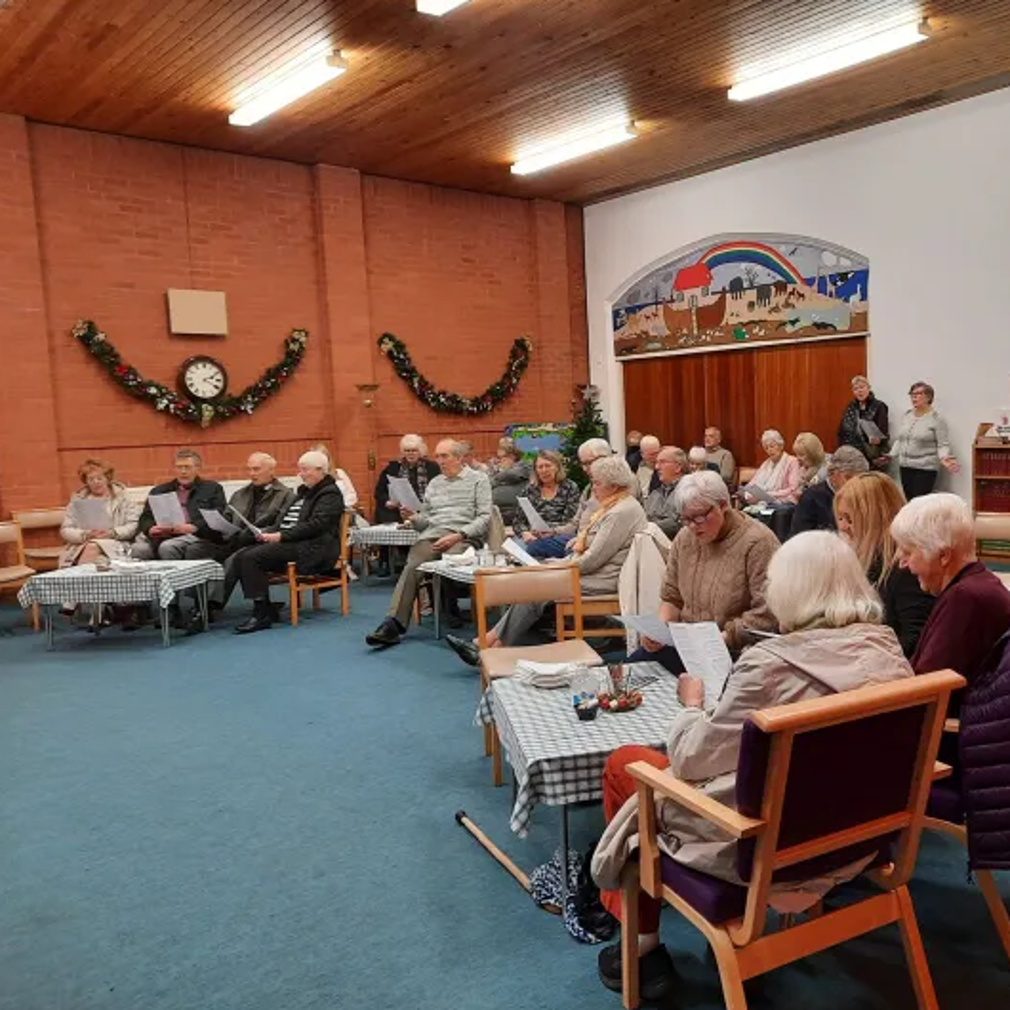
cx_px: 680
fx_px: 990
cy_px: 511
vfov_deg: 54.0
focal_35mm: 30
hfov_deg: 52.9
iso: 320
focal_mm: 4.6
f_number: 2
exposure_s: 1/50
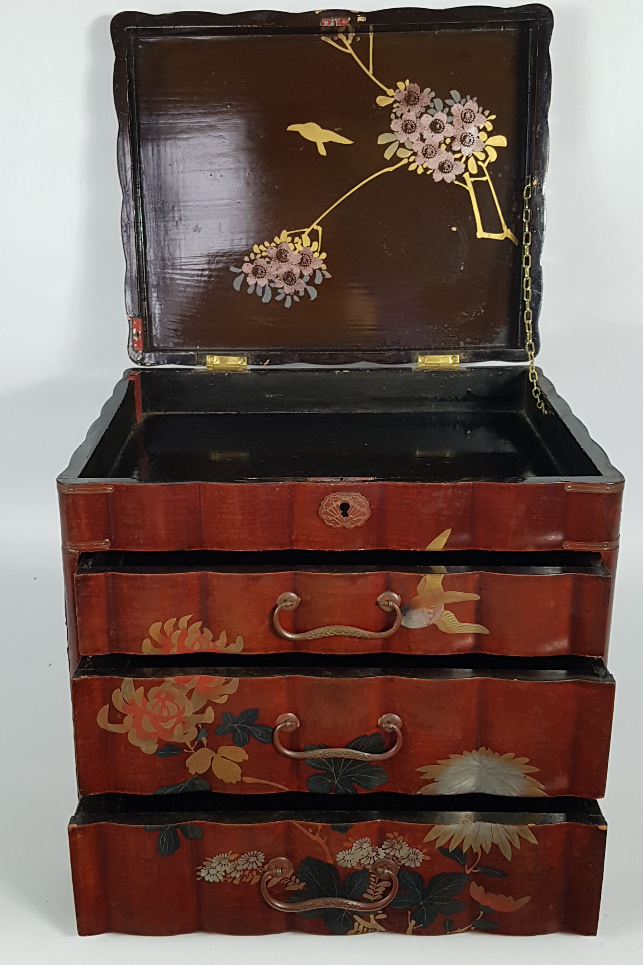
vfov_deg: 65.5
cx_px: 339
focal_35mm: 28
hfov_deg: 46.4
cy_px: 475
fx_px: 750
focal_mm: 4.2
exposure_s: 1/50
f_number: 1.7
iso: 100
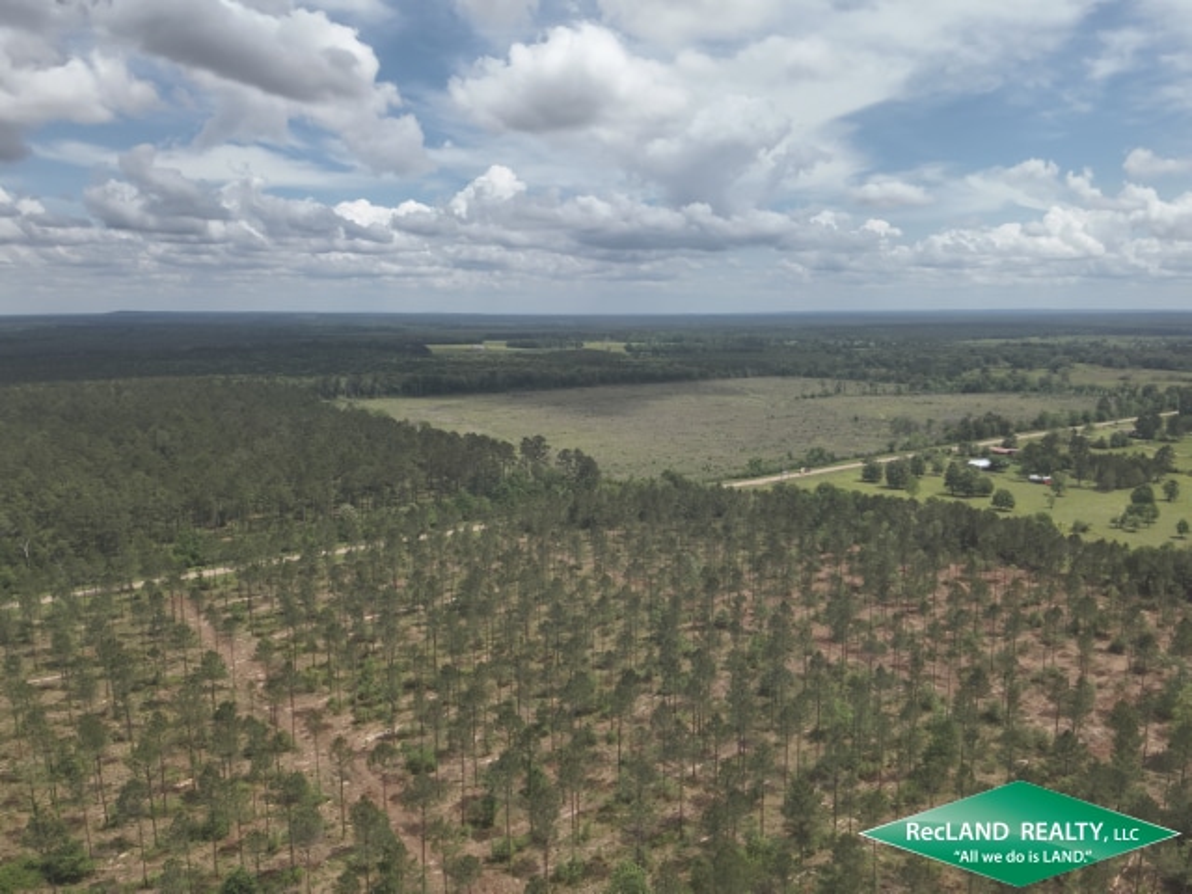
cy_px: 447
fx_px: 826
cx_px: 596
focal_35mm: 24
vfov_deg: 56.8
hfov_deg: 71.6
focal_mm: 4.4
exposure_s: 1/1000
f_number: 2.8
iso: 100
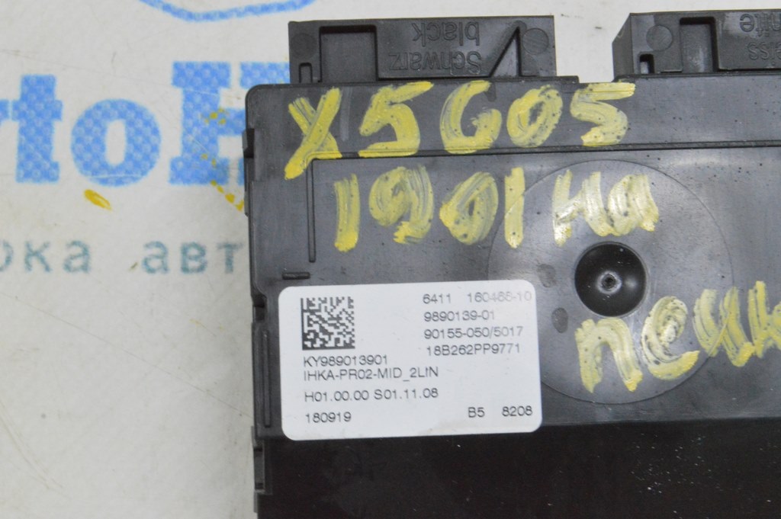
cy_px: 260
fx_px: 1788
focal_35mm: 82
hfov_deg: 24.6
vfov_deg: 16.5
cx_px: 390
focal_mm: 55
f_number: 20
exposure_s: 1/20
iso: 6400
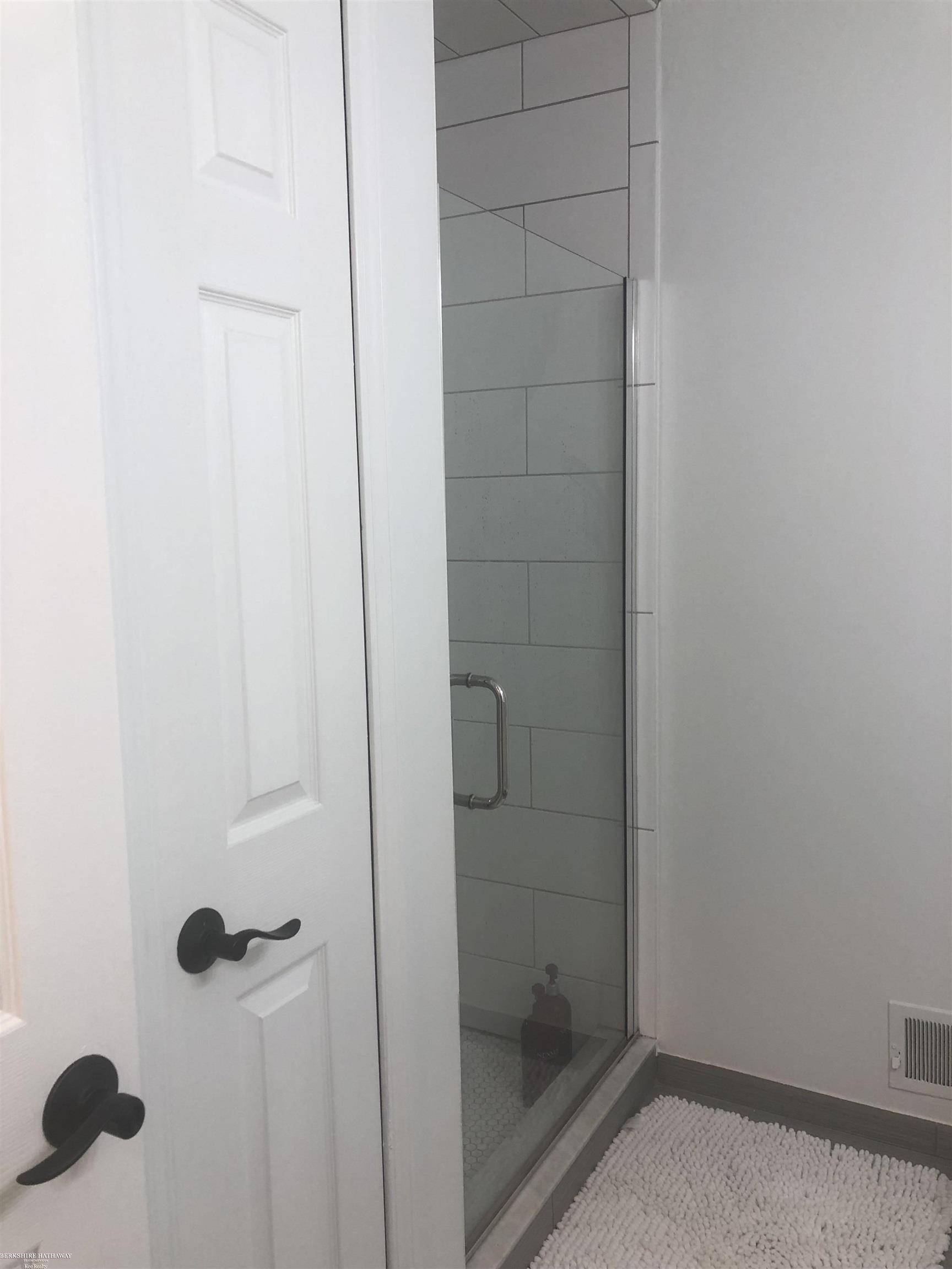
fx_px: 1027
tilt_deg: -7.1
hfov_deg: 49.7
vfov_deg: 63.4
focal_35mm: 28
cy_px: 634
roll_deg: +0.7
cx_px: 476
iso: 20
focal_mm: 3.99
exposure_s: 1/40
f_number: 1.8
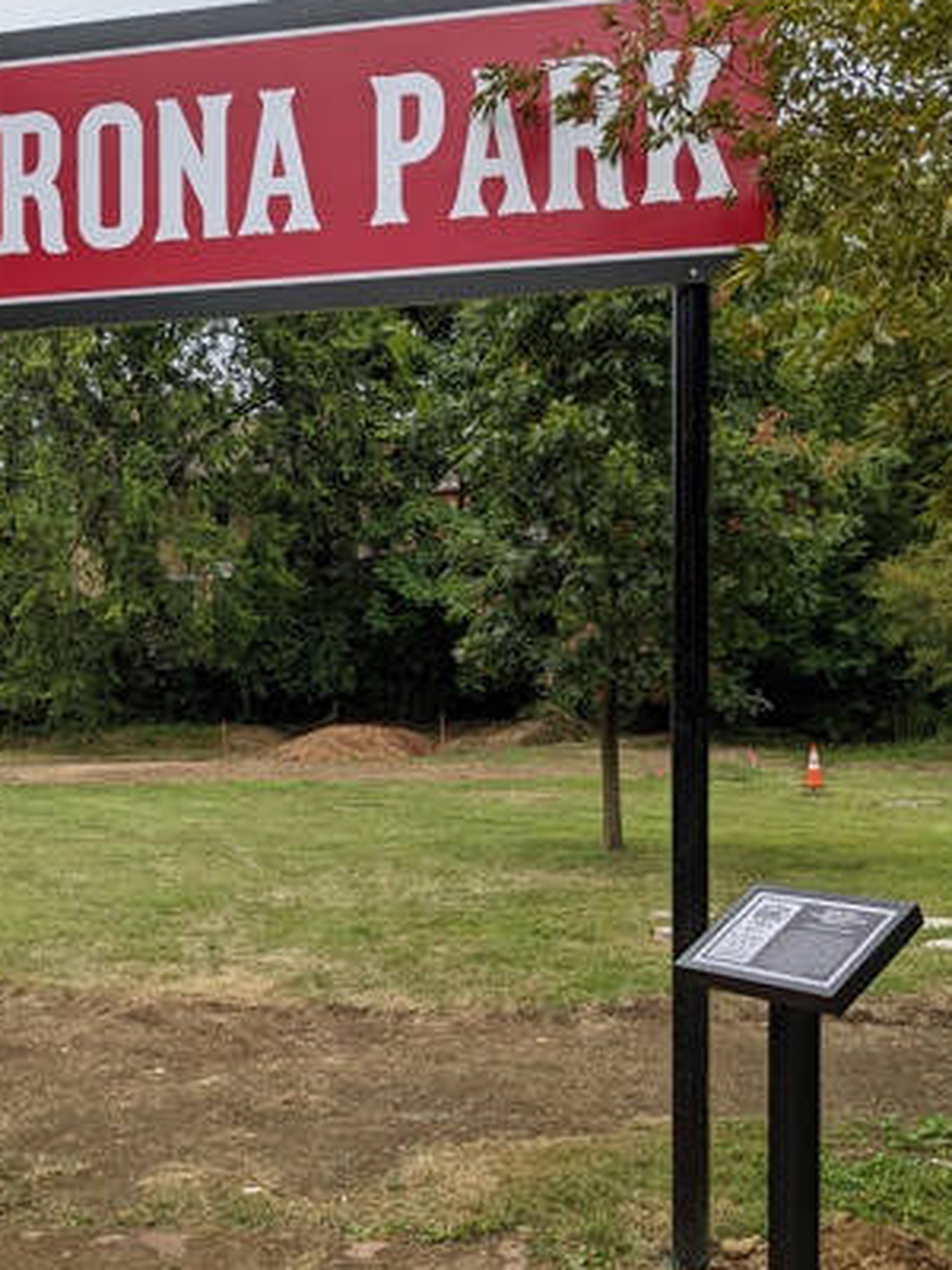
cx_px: 333
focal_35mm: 36
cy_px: 725
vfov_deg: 51.2
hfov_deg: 39.3
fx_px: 1320
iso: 47
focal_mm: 4.38
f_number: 1.73
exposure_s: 1/373
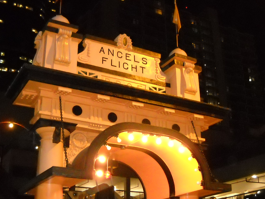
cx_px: 135
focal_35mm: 51
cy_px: 117
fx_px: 390
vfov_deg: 28.5
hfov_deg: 37.5
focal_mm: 6.72
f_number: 3.1
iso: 993
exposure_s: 1/30
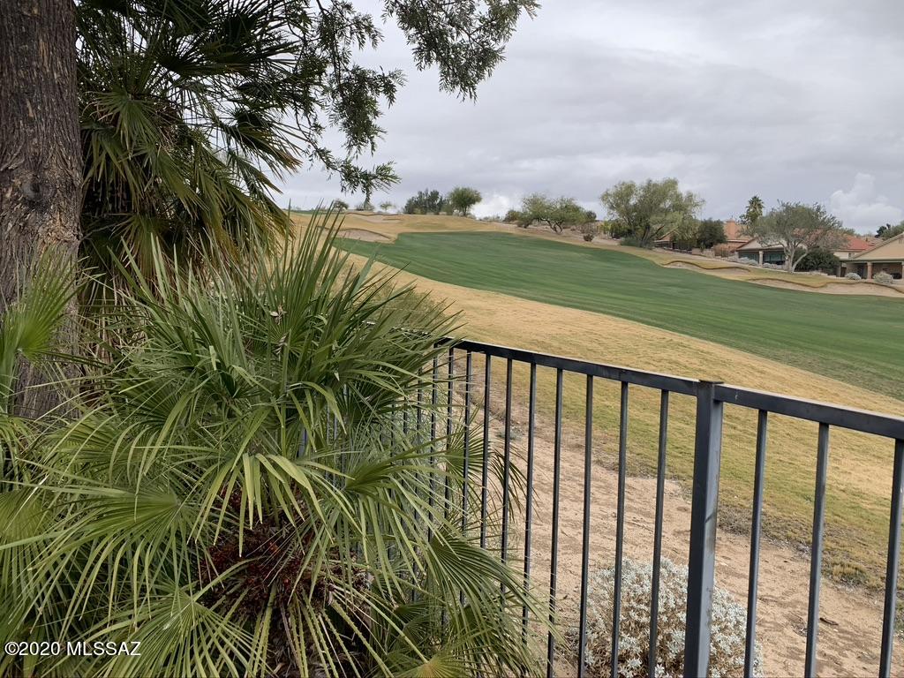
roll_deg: -1.4
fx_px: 679
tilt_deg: -3.8
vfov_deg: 53.1
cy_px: 339
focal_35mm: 26
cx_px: 452
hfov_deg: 67.3
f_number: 1.8
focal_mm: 4.25
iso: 25
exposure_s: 1/474
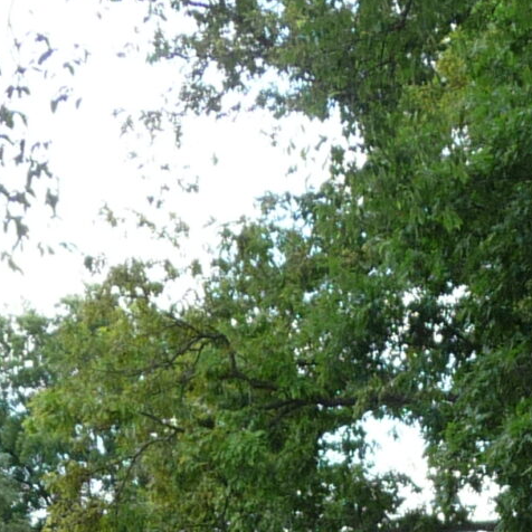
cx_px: 476
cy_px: 1033
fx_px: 2313
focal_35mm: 133
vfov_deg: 11.8
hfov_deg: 13.0
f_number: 3.3
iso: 100
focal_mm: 4.7
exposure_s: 1/125
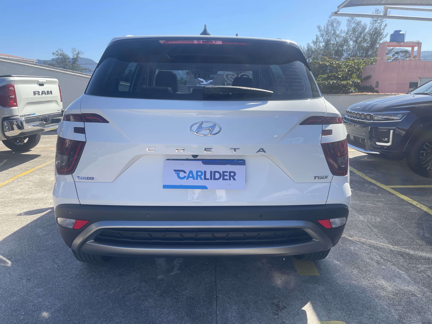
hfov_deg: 69.4
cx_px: 216
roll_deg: +0.0
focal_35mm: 25
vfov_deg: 54.9
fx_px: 312
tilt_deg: -13.0
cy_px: 162
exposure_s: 1/1370
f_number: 1.6
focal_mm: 5.1
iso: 32
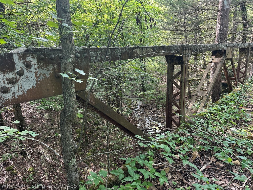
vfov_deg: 56.8
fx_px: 175
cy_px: 95
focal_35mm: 24
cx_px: 126
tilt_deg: -13.4
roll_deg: +2.3
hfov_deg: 71.6
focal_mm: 6.86
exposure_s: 1/121
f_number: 1.78
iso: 160
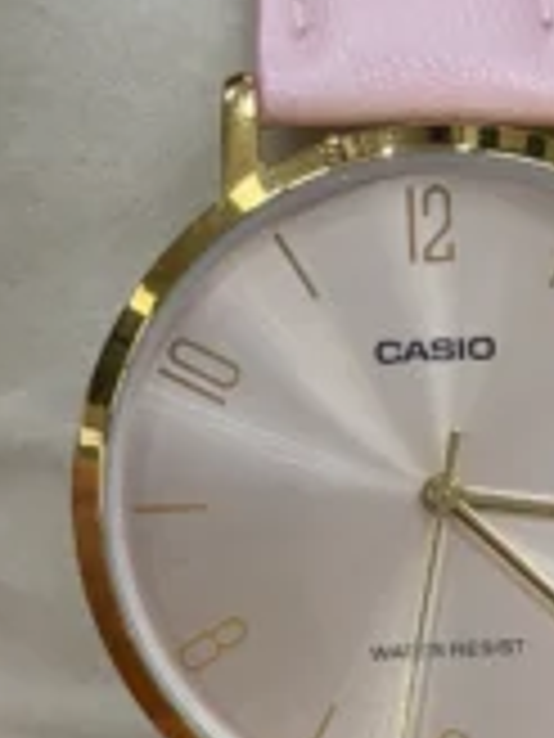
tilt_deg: -61.1
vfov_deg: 16.8
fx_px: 2497
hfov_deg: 12.6
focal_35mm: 117
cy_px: 486
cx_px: 450
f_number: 1.78
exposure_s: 1/675
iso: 80
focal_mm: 6.76
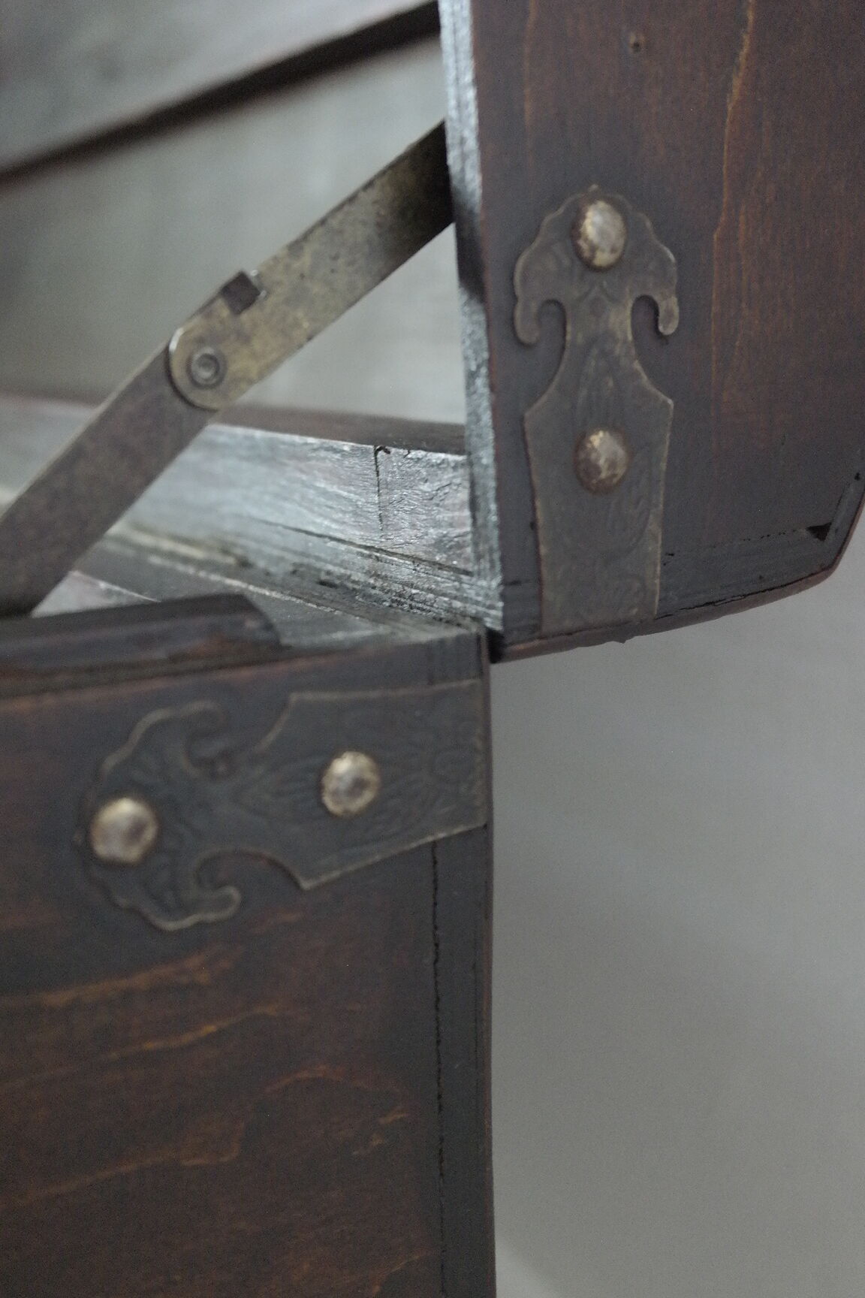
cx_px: 432
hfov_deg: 31.2
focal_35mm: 43
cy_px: 649
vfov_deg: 45.4
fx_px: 1550
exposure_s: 1/40
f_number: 4
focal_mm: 28
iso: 3200
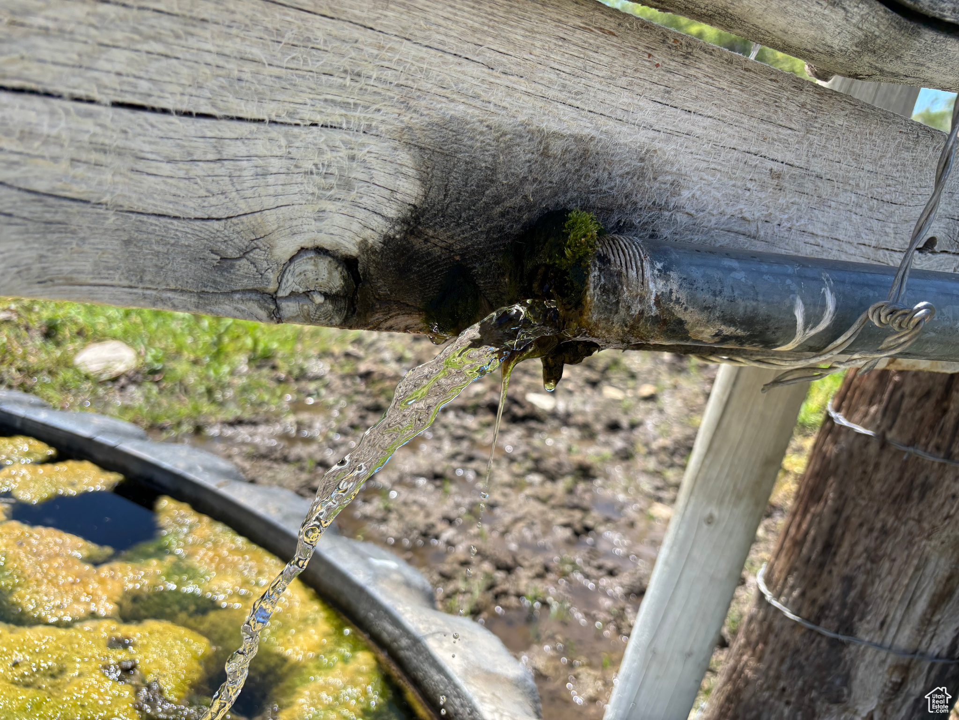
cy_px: 360
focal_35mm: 26
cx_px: 480
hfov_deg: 67.3
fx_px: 720
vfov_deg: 53.1
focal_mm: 5.96
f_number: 1.6
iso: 50
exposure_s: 1/1642
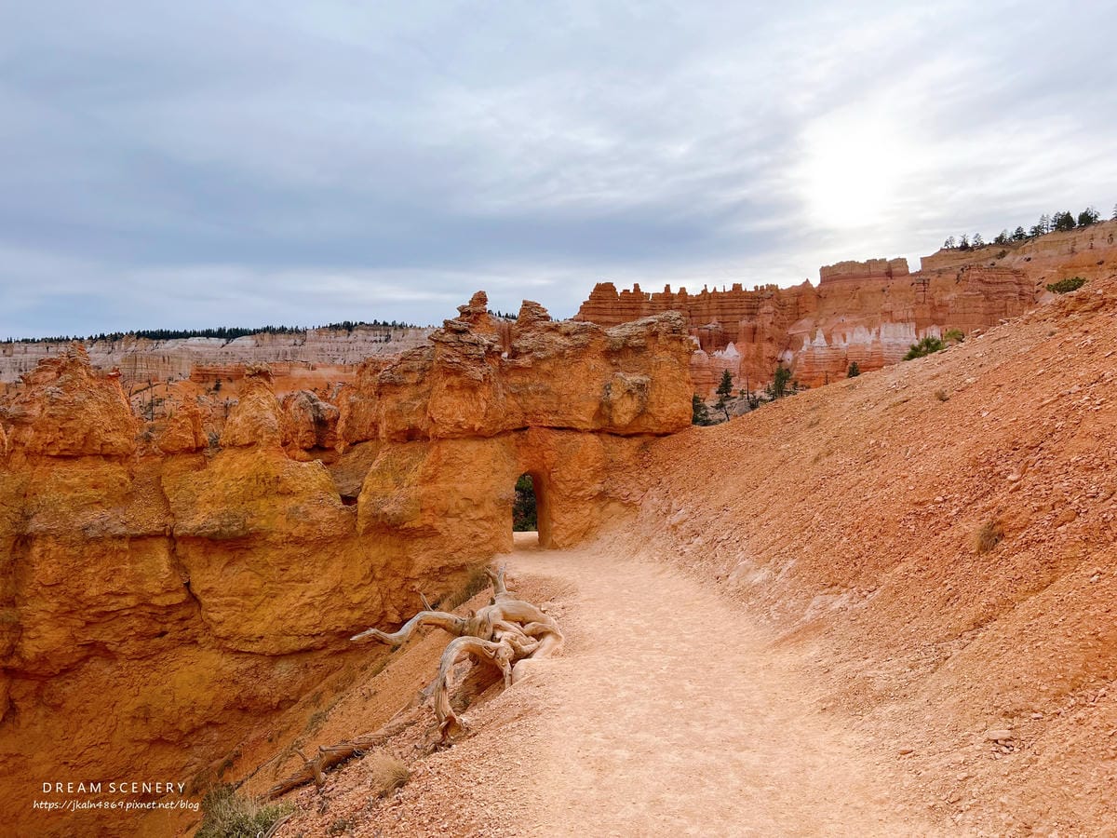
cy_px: 419
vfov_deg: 53.1
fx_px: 839
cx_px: 558
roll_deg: +0.3
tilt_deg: +0.7
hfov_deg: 67.3
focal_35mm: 26
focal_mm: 5.7
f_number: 1.5
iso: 50
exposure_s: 1/3165
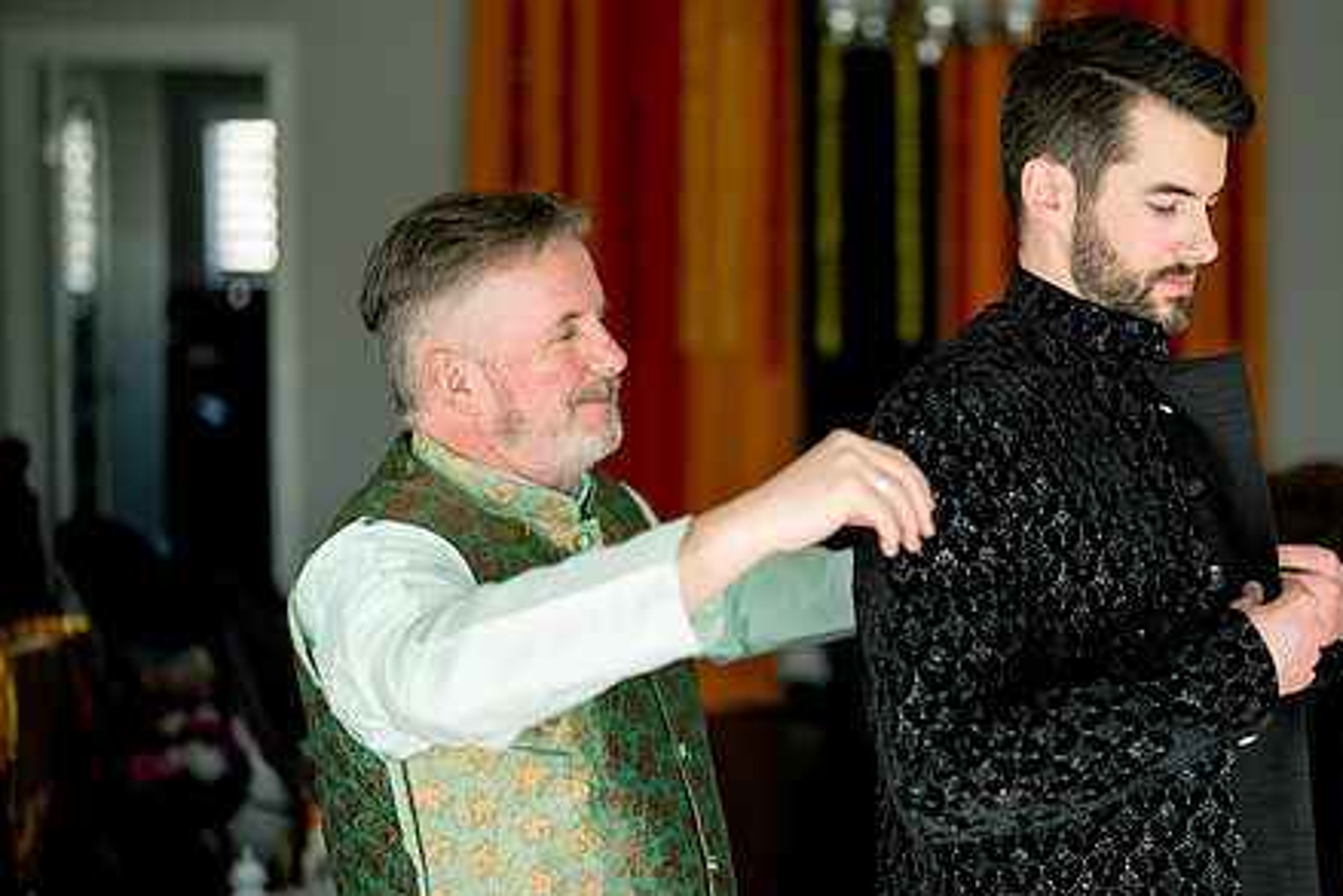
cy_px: 393
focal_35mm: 66
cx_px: 832
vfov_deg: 20.6
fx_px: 2463
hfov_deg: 30.4
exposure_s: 1/320
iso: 320
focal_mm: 50
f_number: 1.4
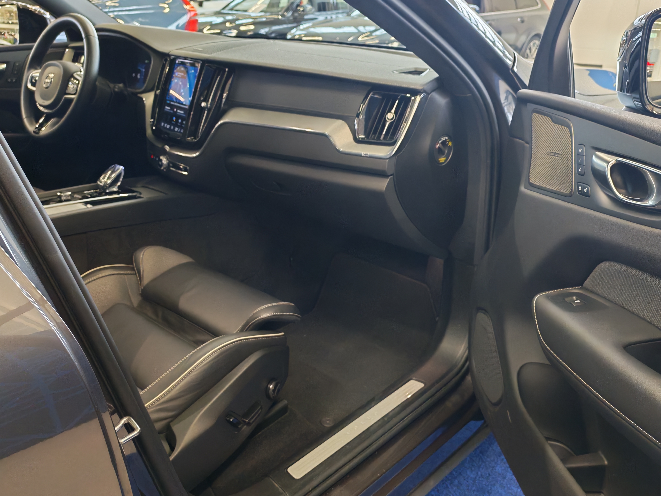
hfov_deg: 55.4
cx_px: 330
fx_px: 630
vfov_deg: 42.9
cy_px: 248
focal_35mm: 33
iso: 872
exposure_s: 1/100
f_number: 1.9
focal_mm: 6.12
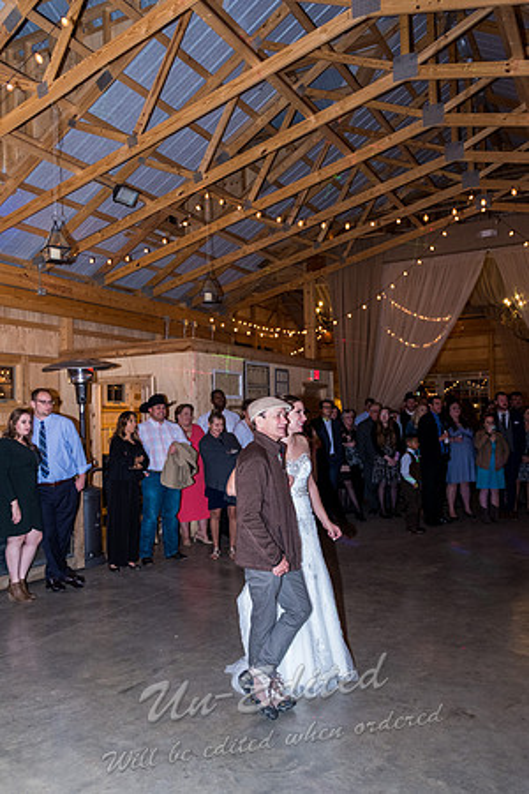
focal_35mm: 27
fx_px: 595
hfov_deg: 47.9
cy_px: 397
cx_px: 264
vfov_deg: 67.4
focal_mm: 18
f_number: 2.8
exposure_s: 1/200
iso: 1600
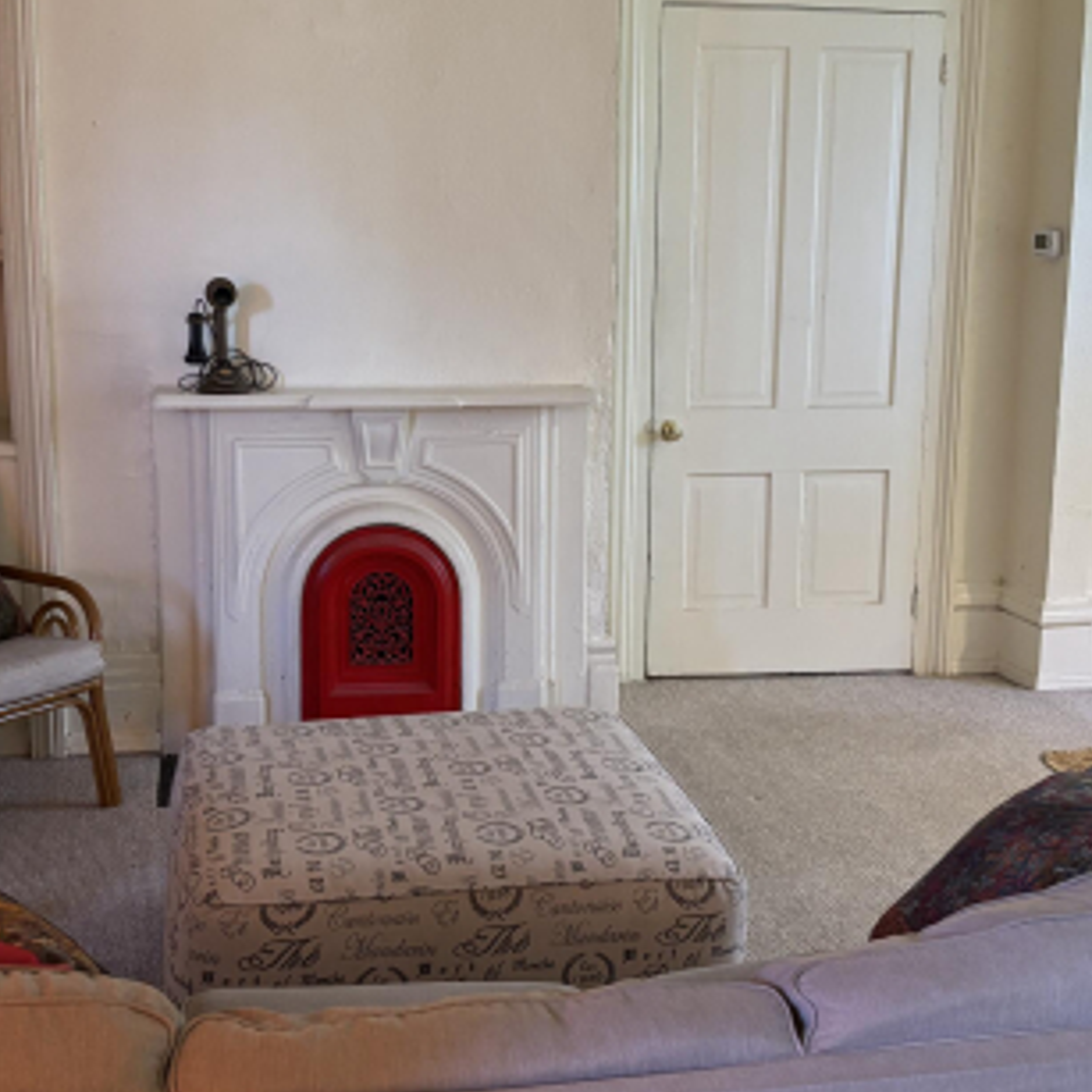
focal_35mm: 50
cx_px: 532
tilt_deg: -11.2
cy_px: 562
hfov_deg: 34.0
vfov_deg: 34.0
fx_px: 1785
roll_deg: -0.6
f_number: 1.6
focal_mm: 5.96
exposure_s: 1/60
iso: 320
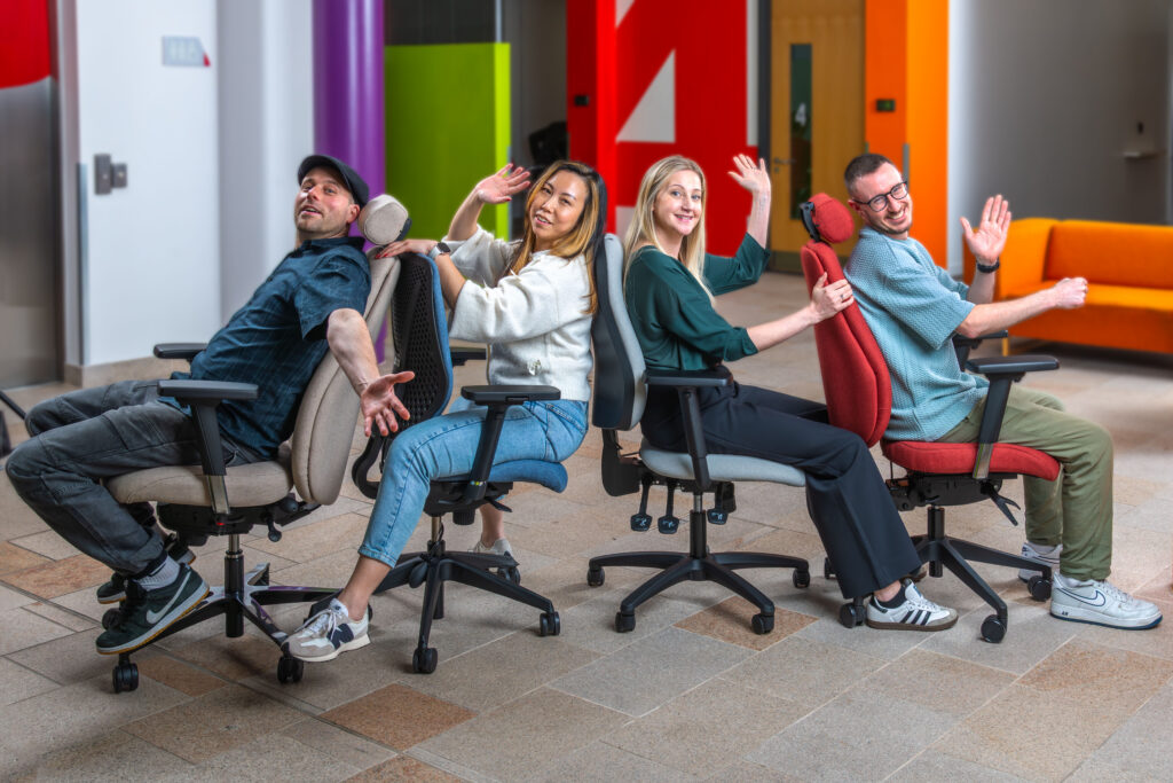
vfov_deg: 35.1
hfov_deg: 50.7
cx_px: 586
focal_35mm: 38
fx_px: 1238
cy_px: 392
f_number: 8
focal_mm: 38
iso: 320
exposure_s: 1/250
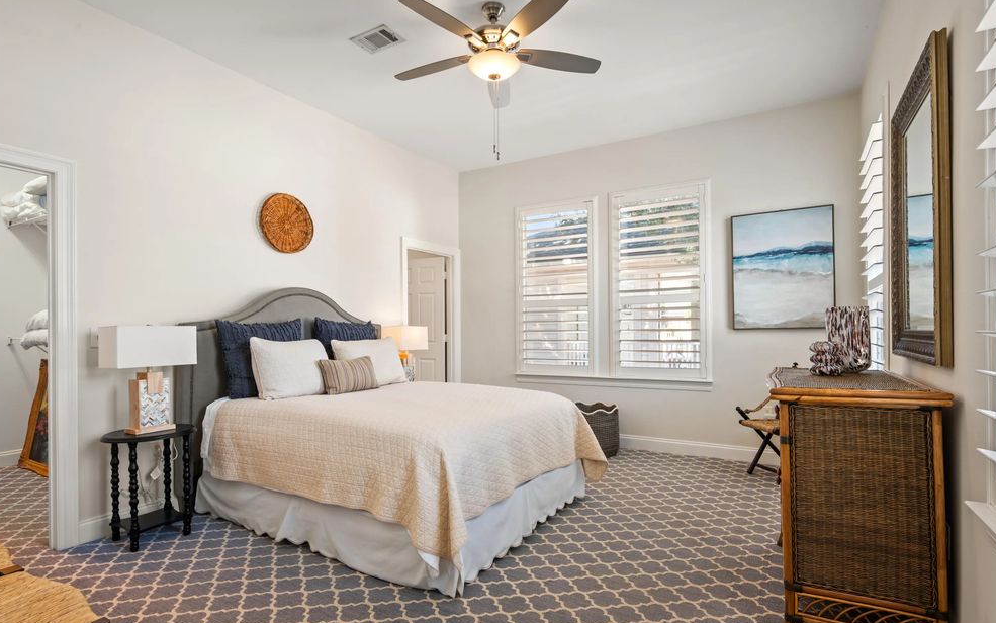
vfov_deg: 64.9
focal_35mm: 18
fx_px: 489
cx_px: 506
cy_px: 341
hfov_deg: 91.1
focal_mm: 17
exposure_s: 1
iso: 100
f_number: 9
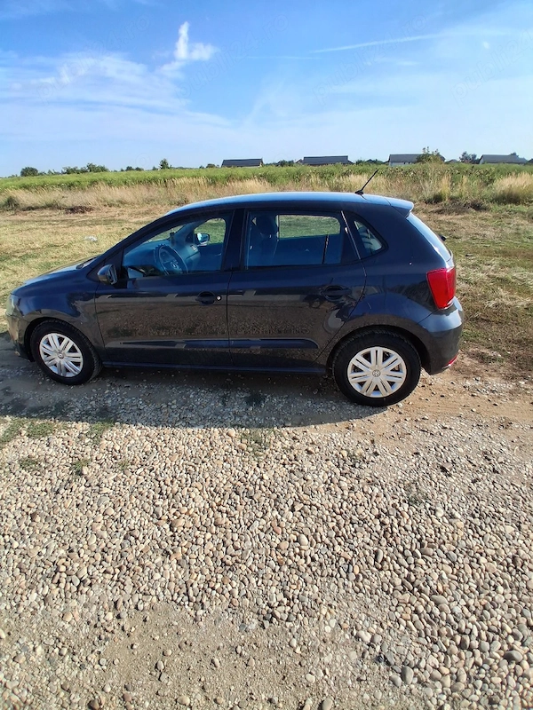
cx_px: 266
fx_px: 349
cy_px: 355
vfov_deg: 91.0
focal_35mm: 17
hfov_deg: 74.7
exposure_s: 1/1429
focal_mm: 1.4
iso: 50
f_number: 2.2
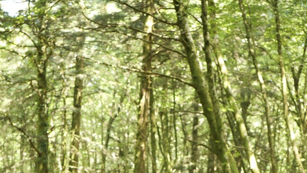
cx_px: 153
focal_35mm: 79
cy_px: 216
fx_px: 643
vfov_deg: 14.7
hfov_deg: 26.8
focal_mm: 50
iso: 800
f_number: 2.2
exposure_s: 1/100
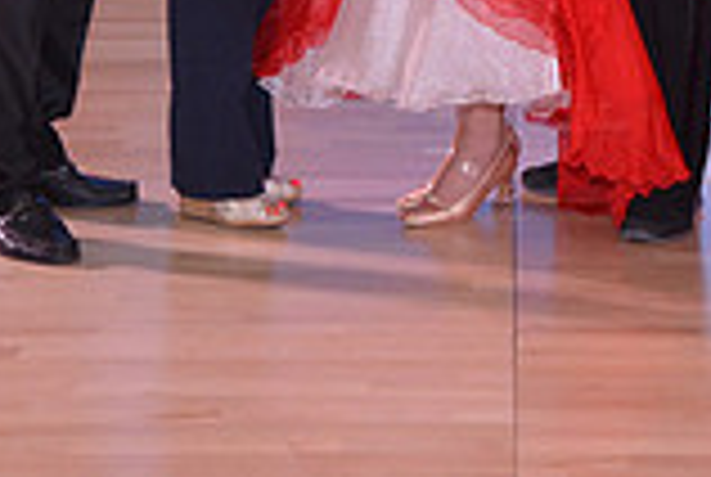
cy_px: -385
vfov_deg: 7.6
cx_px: 621
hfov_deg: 11.6
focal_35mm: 176
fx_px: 3483
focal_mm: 48
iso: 2000
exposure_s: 1/250
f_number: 4.5
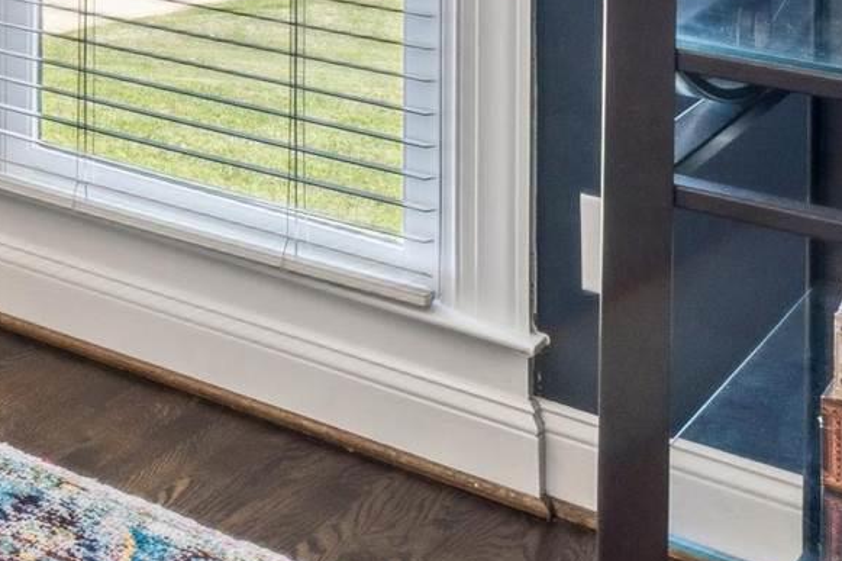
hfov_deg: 16.5
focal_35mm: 74
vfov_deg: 15.5
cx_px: -1030
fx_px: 1730
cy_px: -487
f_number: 13
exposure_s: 1/20
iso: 400
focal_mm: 14
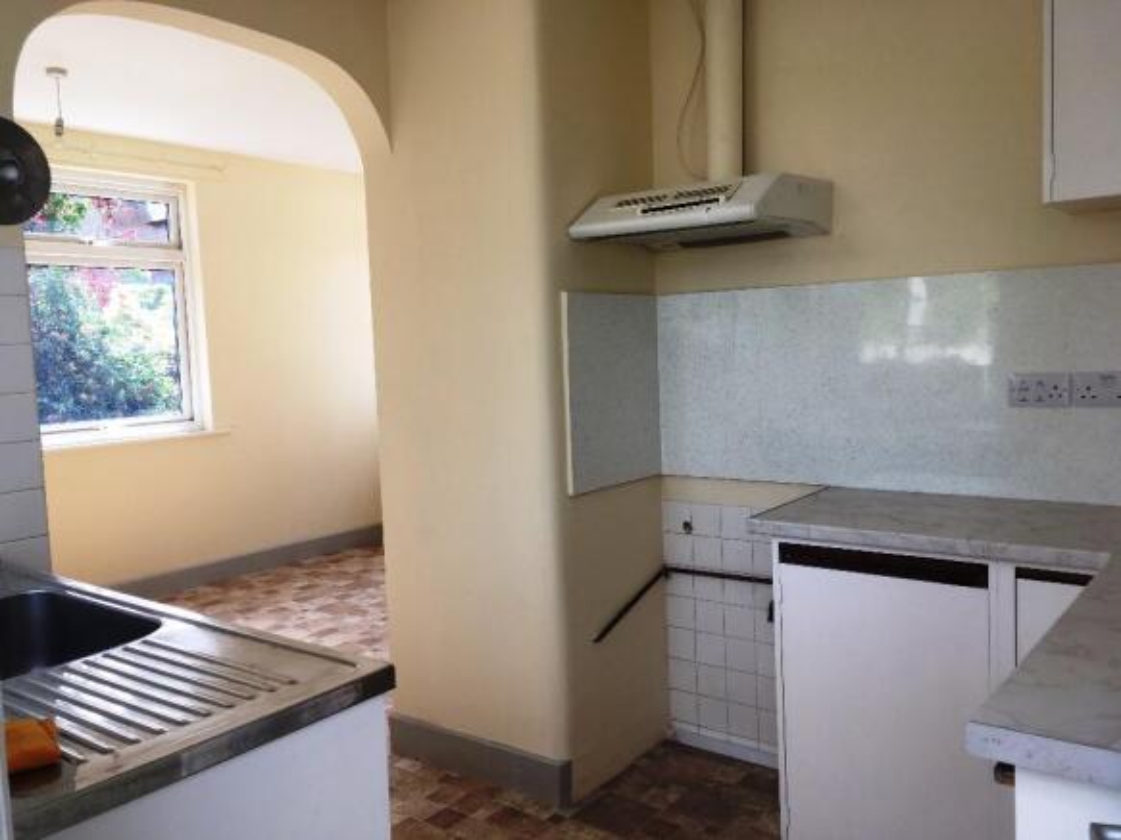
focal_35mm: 29
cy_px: 420
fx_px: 939
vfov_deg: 48.2
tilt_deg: -5.9
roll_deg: +2.6
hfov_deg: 61.7
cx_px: 560
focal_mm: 4.15
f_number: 2.2
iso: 25
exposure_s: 1/100
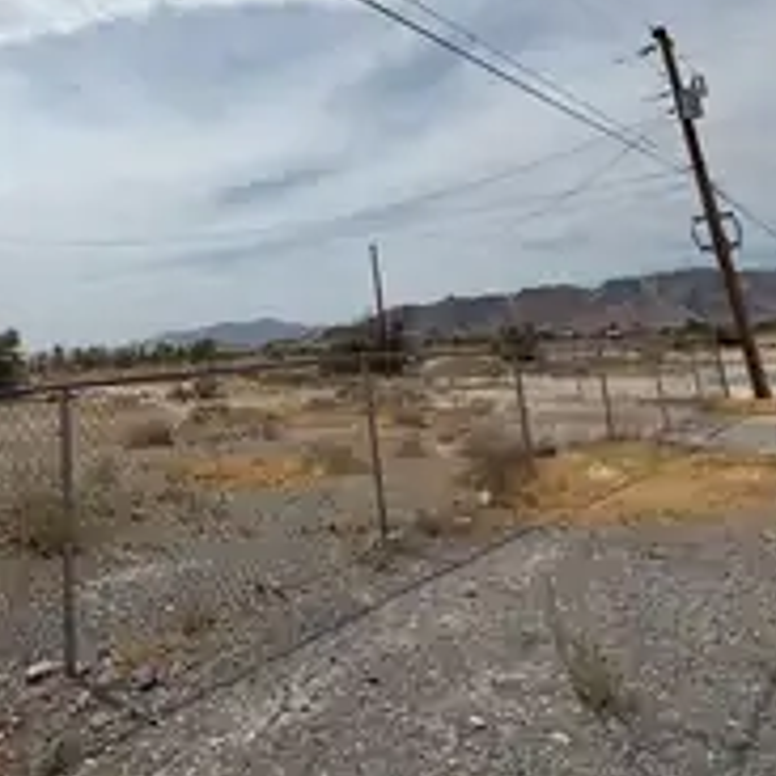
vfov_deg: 56.2
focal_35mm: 27
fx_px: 685
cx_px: 165
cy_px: 195
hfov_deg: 55.3
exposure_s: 1/2976
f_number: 2.2
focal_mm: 2.22
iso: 20
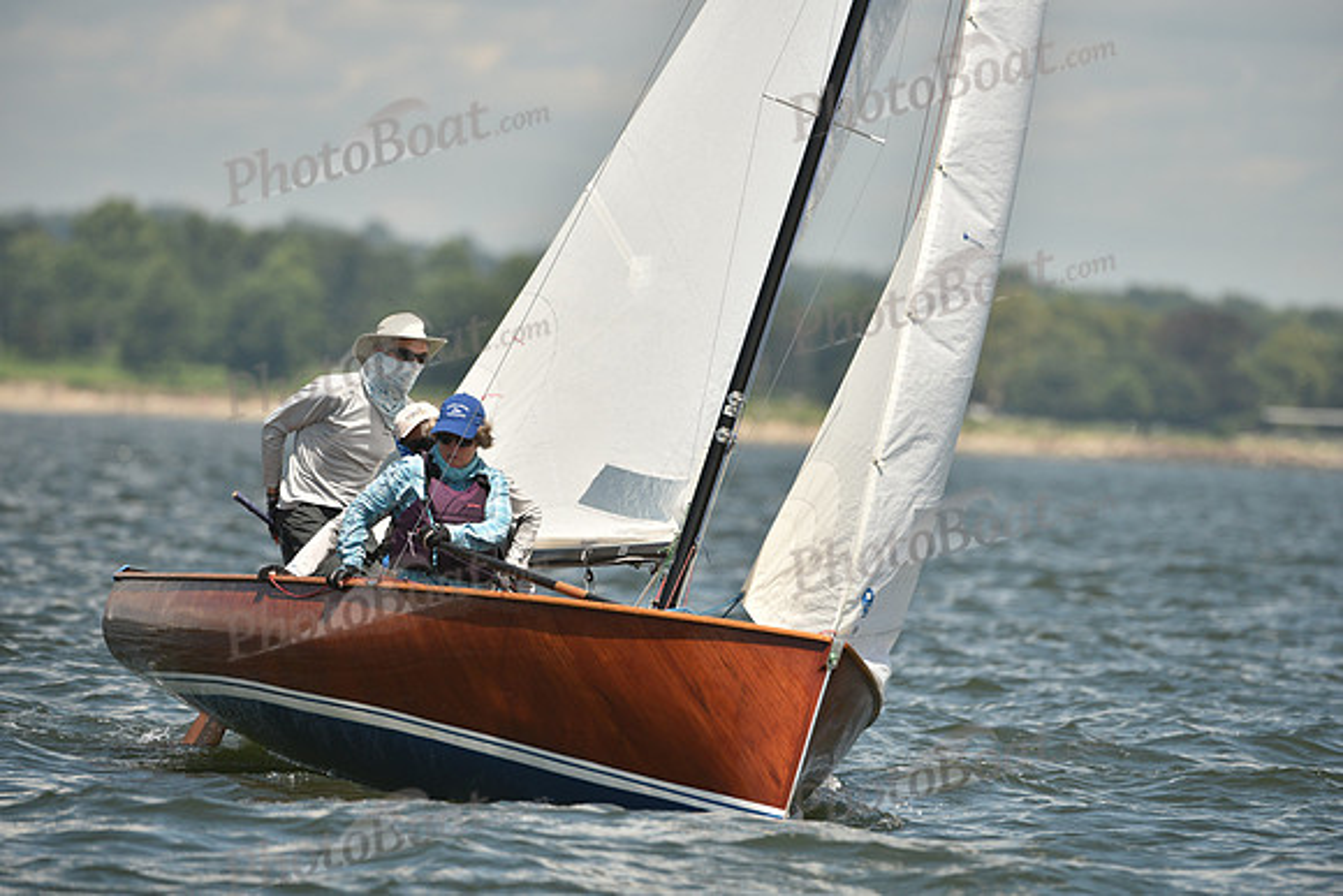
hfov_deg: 5.2
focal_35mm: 400
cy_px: 448
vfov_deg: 3.4
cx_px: 672
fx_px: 14925
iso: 250
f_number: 5
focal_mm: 400
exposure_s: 1/1600
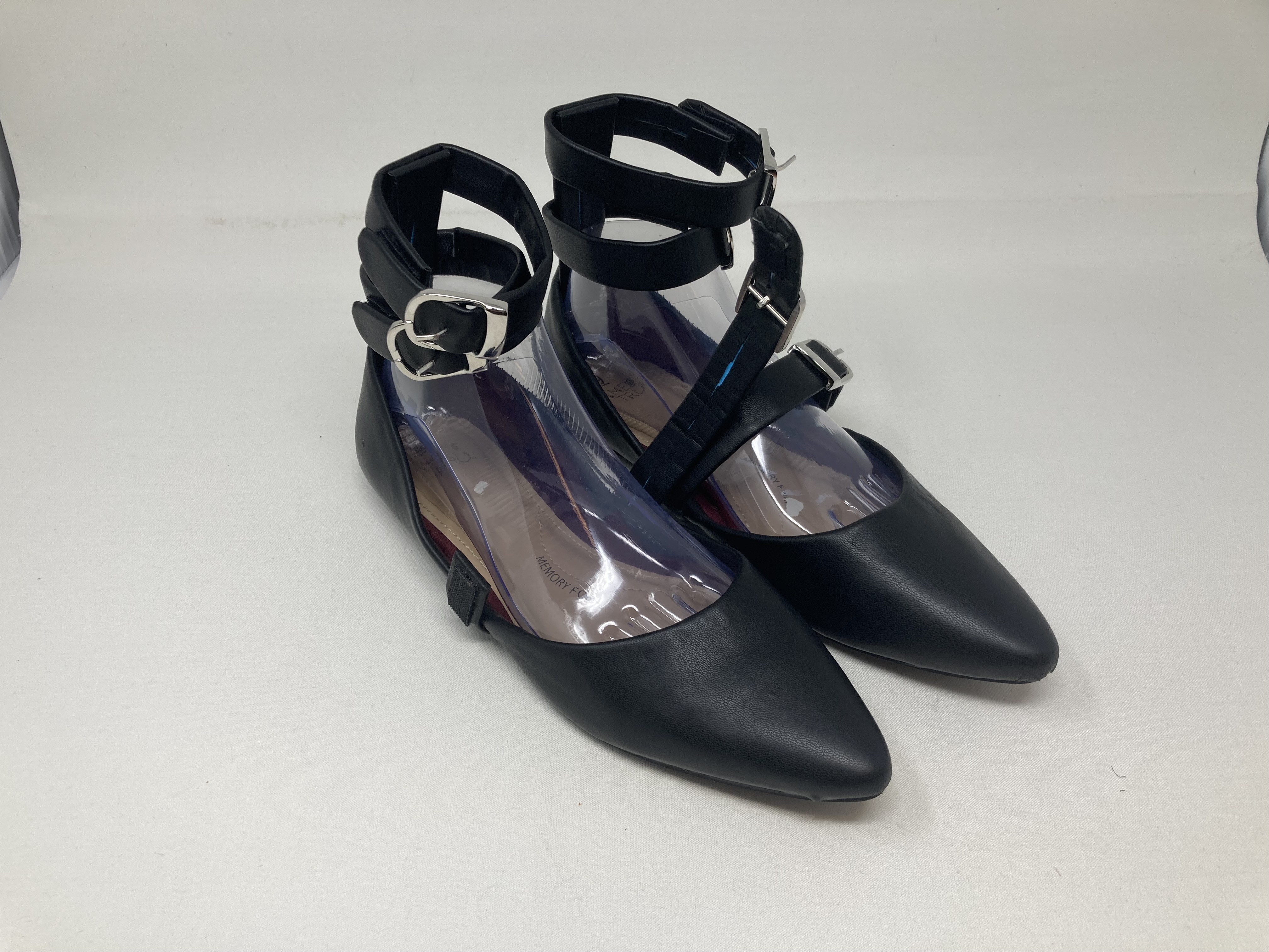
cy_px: 476
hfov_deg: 63.4
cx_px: 634
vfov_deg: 49.7
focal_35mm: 28
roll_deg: -1.5
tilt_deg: -42.1
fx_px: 1026
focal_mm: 3.99
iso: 25
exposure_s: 1/121
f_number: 1.8
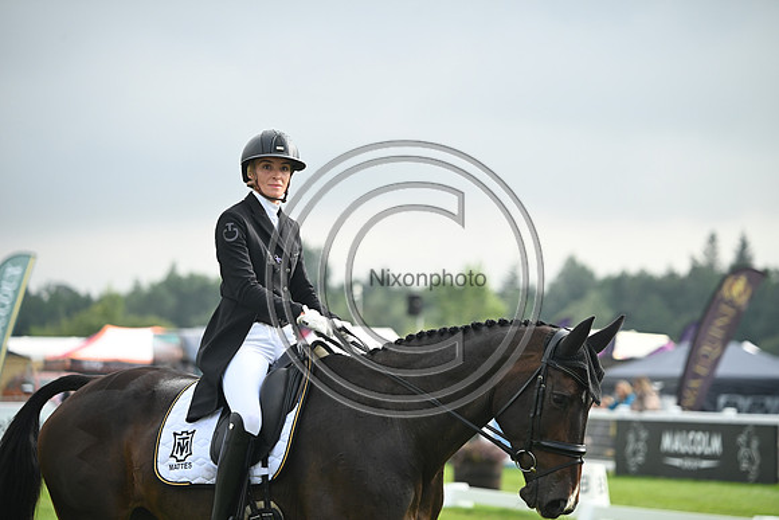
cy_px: 260
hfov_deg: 10.5
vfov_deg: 7.0
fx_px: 4220
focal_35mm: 195
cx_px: 390
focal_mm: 195
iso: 720
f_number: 5
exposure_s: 1/1250
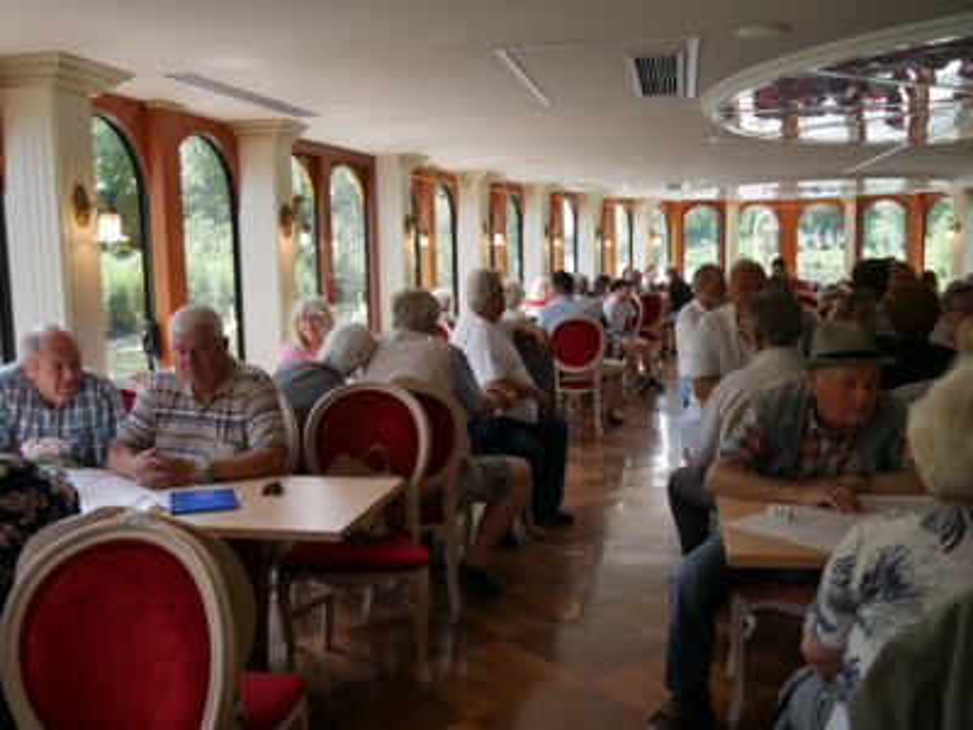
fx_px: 1012
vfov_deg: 39.7
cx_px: 486
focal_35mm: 36
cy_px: 365
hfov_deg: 51.4
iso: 200
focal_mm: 18
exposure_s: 1/80
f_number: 4.1
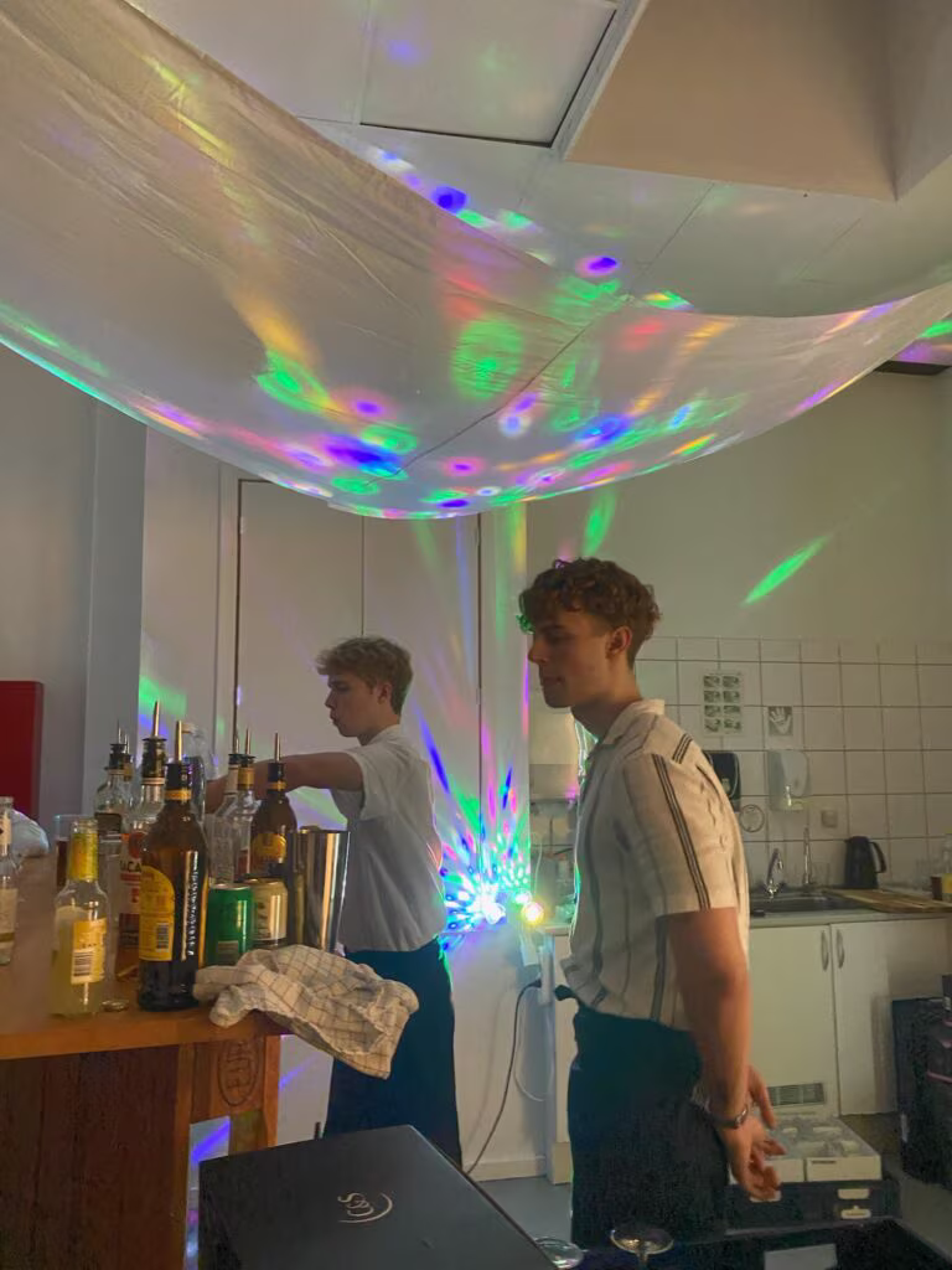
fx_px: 953
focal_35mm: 26
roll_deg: +0.6
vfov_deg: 67.3
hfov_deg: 53.1
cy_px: 635
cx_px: 476
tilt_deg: +7.8
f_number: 1.8
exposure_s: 1/25
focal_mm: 4.25
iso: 640
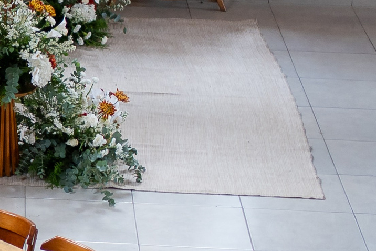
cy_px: 183
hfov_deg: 10.4
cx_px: -287
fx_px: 1942
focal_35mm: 186
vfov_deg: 7.4
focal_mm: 35
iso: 640
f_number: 1.6
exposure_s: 1/640
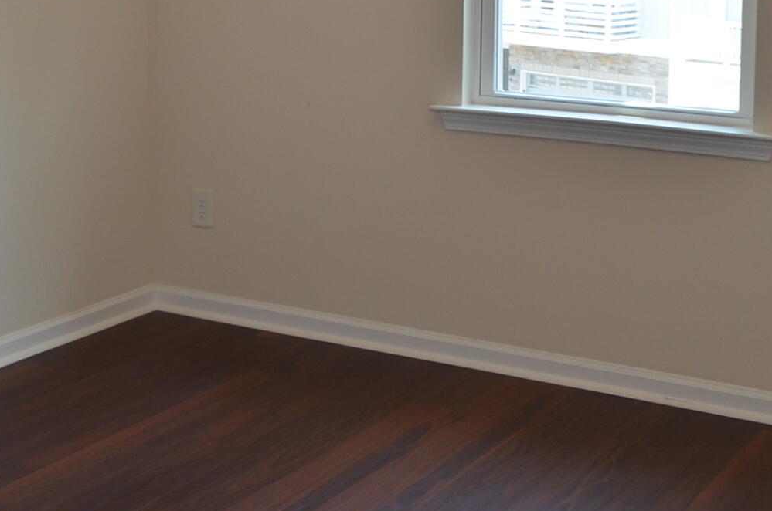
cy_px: 15
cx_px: 328
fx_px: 1584
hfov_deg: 27.4
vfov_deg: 17.9
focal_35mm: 74
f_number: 5
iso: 400
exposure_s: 1/100
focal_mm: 20
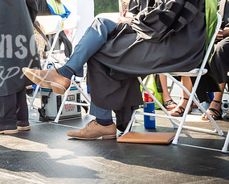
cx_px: 10
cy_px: 15
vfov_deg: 15.7
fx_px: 657
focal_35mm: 97
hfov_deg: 19.3
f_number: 7.1
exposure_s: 1/500
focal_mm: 29
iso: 200
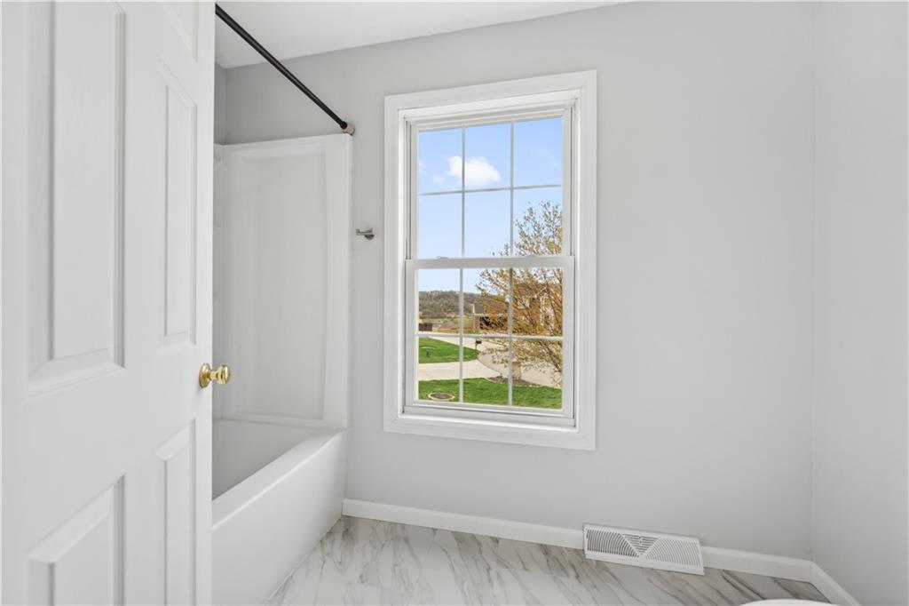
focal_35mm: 13
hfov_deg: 108.3
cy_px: 303
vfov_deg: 85.4
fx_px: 328
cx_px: 454
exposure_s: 1/125
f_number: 5.6
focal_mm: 13
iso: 125
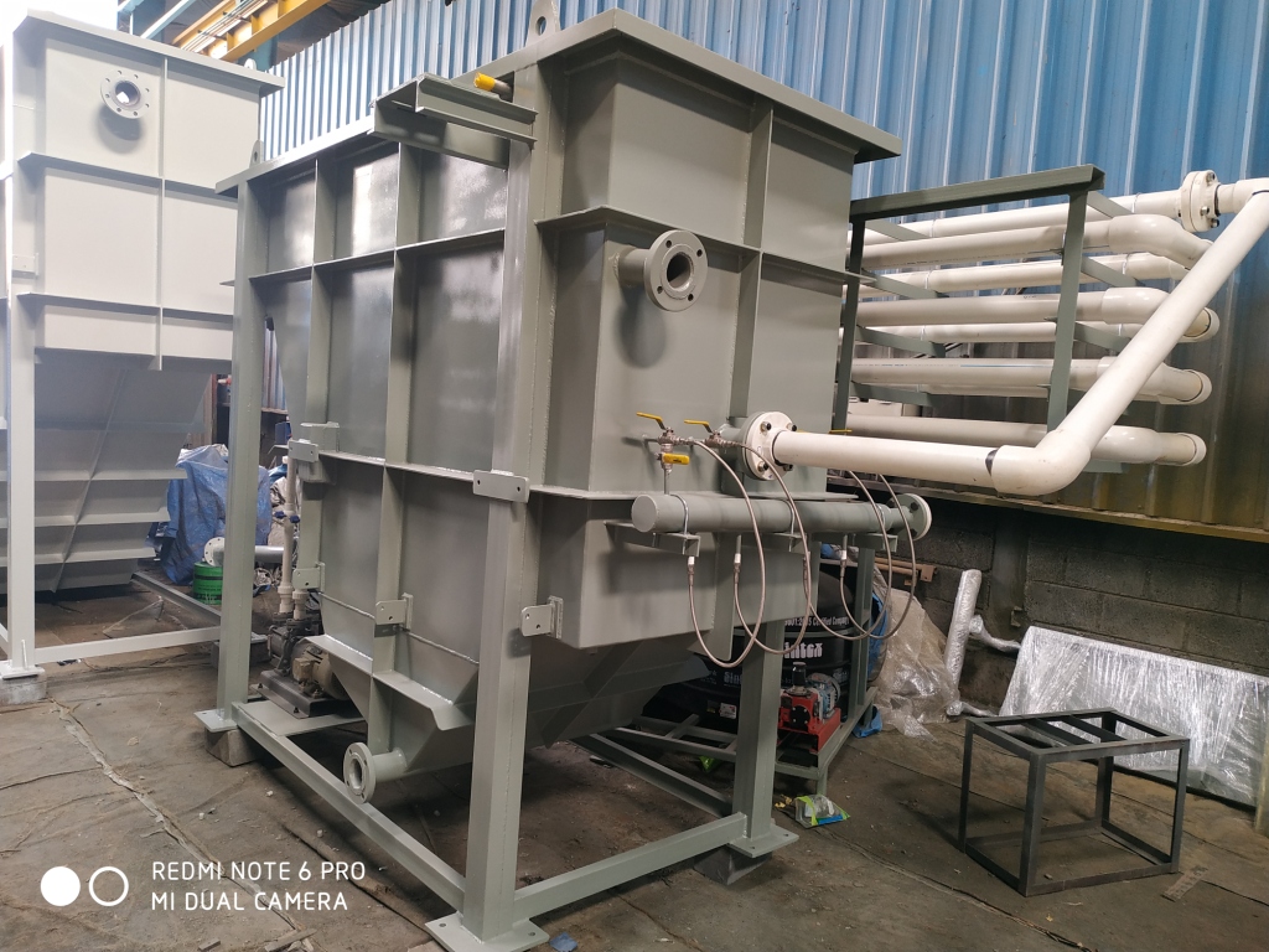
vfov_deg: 56.8
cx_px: 634
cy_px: 476
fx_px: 880
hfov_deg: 71.6
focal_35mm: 24
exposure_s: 1/25
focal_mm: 3.94
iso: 200
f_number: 1.9
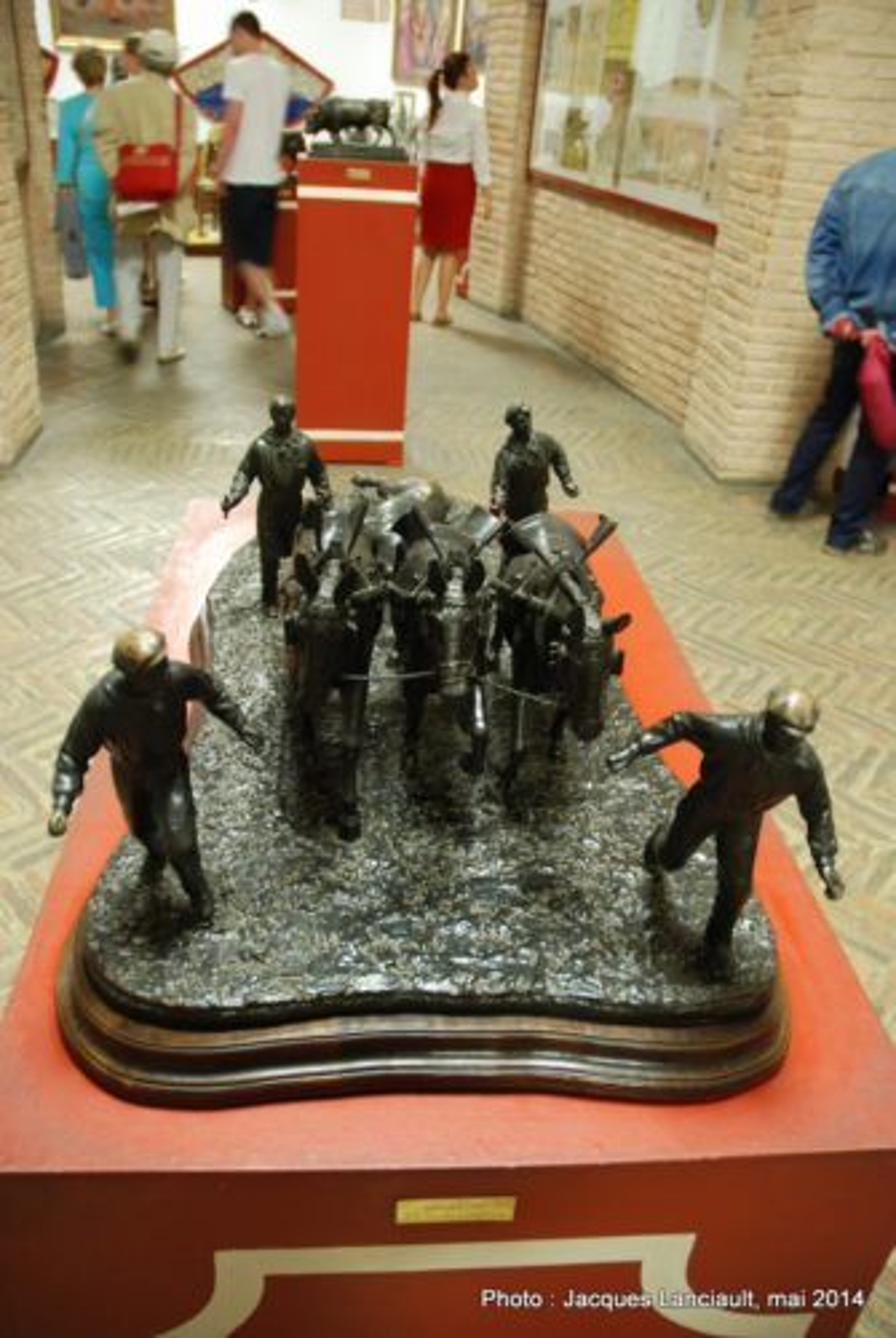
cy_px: 669
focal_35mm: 27
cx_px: 448
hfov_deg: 48.1
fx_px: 1004
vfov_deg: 67.3
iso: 400
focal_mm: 18
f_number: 3.5
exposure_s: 1/4
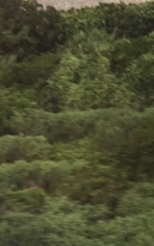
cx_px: 320
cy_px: -61
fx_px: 1012
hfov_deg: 8.2
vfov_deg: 13.4
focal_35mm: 151
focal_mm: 4
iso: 20
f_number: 1.8
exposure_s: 1/251
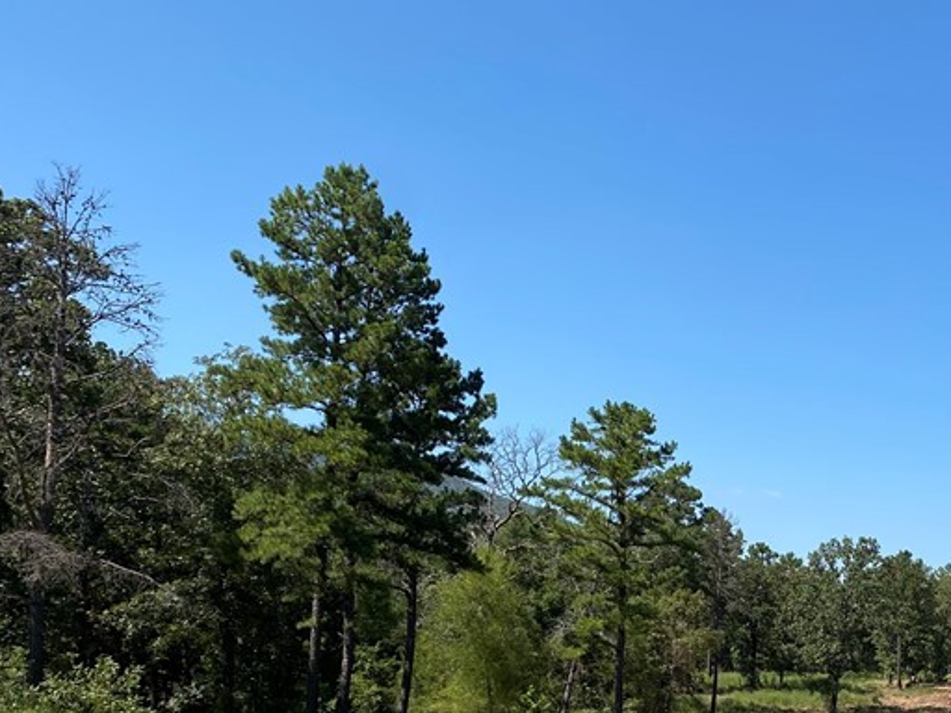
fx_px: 1429
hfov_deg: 34.6
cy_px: 624
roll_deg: -2.0
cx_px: 871
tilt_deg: +0.9
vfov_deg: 27.2
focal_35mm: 52
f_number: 1.8
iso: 32
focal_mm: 4.25
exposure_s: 1/2268
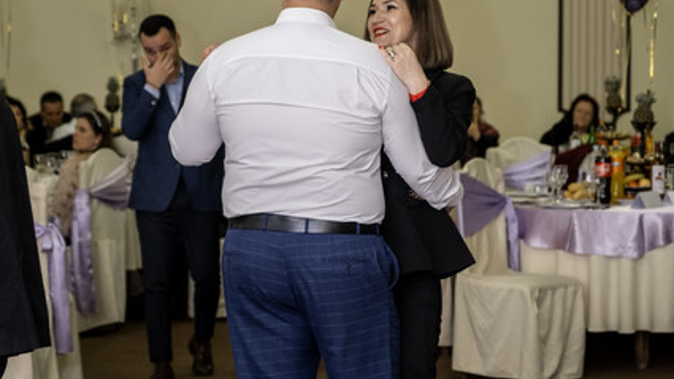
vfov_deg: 9.2
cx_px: 337
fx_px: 2341
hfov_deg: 16.4
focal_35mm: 131
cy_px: 257
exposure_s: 1/125
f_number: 2.8
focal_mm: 55
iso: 1600
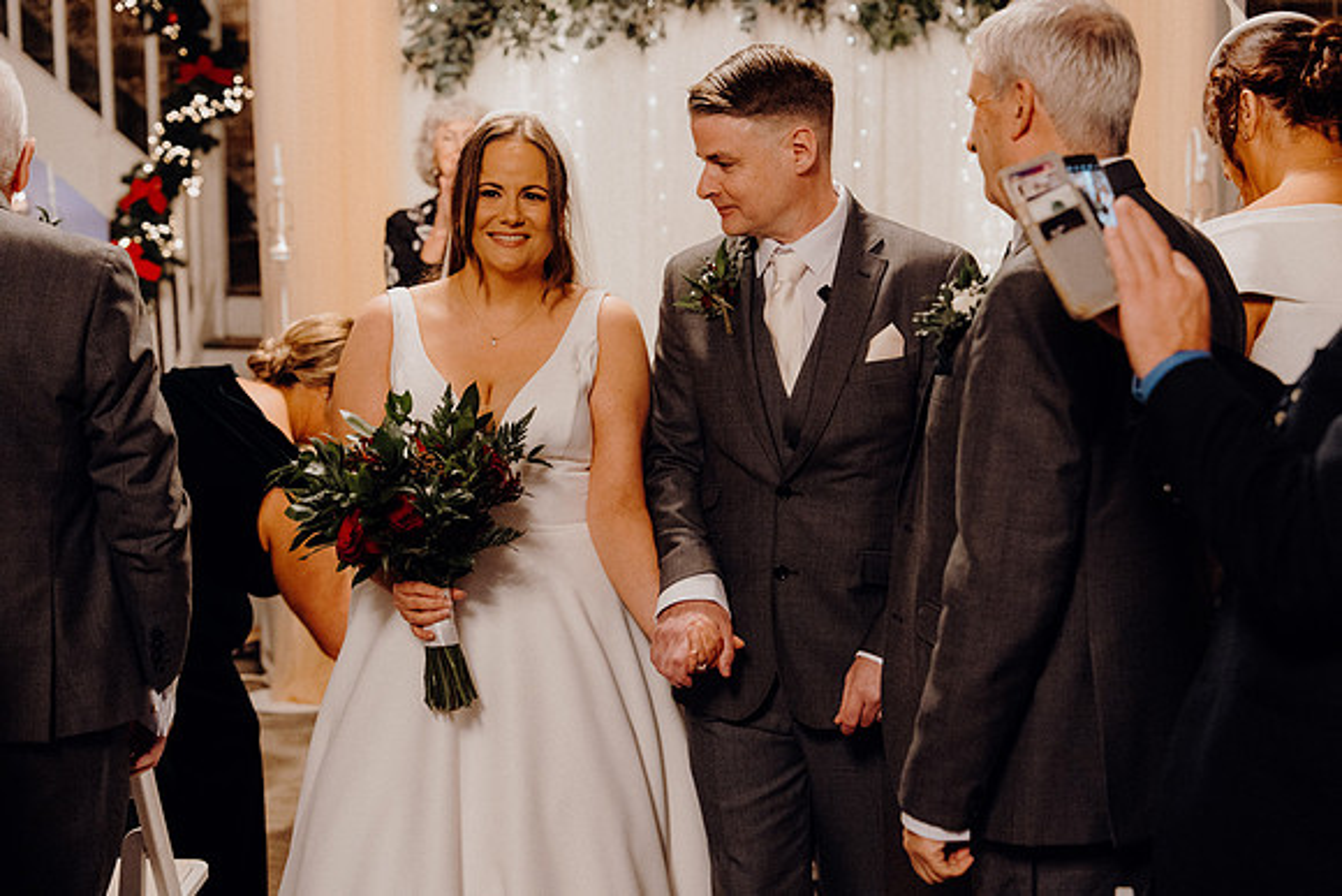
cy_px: 448
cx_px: 671
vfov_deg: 21.9
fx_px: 2312
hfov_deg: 32.4
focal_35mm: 62
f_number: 3.5
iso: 4000
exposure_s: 1/160
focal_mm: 62
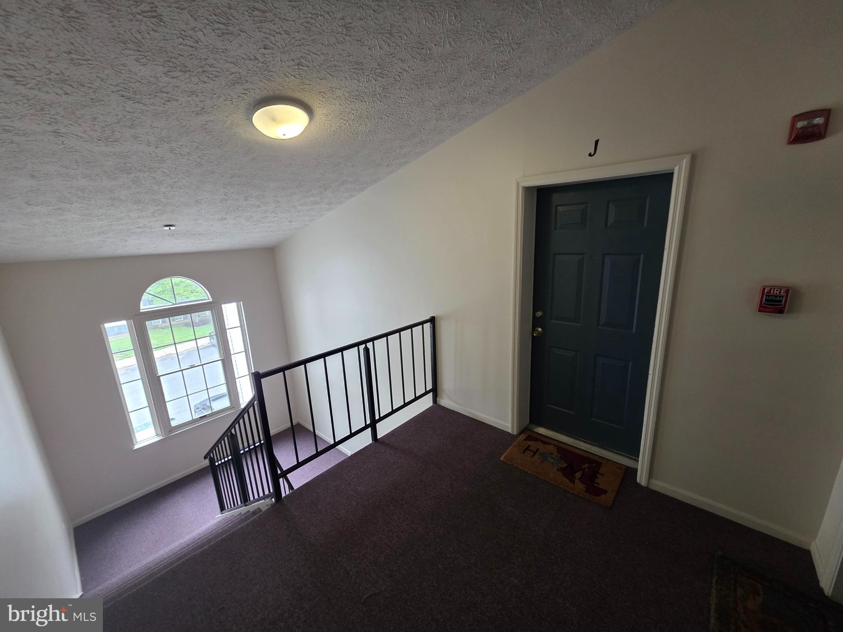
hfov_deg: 106.2
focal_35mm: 13
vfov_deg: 89.9
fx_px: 317
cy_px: 316
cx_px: 422
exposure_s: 1/60
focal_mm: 2.2
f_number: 1.9
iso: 320
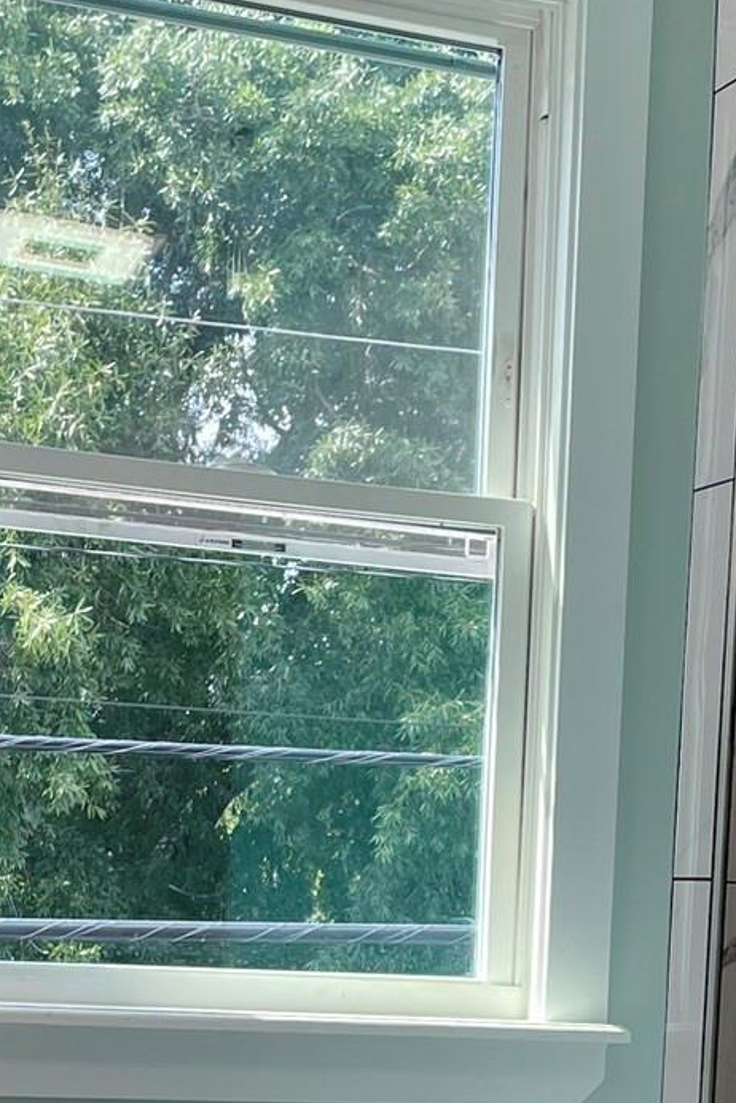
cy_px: 998
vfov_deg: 24.6
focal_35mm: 80
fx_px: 2451
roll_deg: -2.2
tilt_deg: -2.5
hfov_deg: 16.9
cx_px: 628
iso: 32
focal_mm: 4.2
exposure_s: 1/127
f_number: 1.6
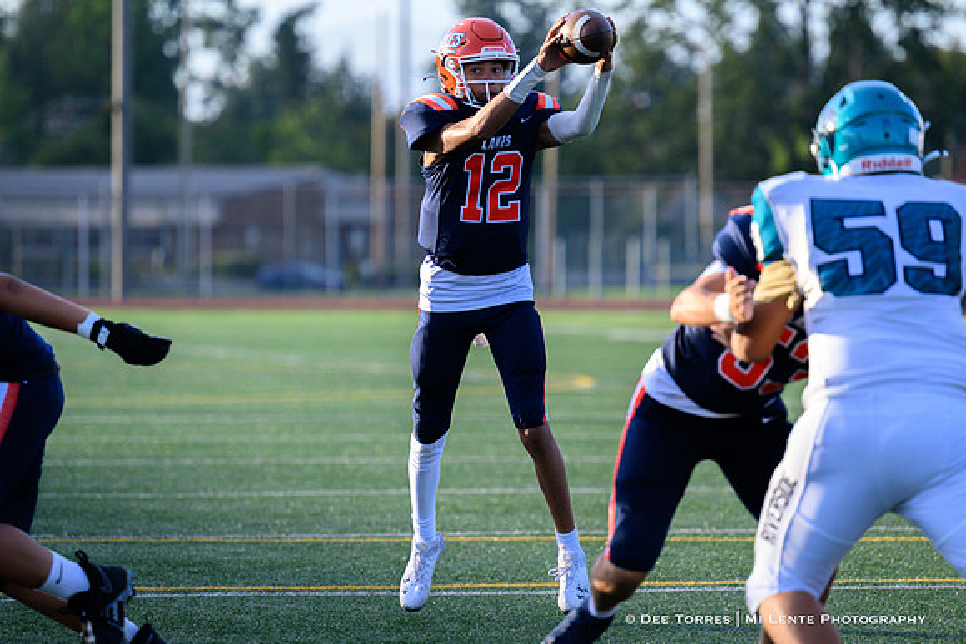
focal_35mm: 244
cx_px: 455
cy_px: 339
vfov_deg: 5.6
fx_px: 6558
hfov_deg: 8.4
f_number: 4
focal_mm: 230
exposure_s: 1/2000
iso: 1400
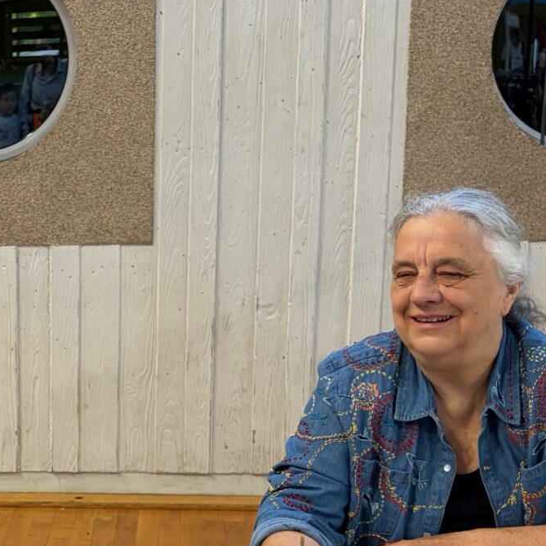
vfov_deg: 19.4
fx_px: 1570
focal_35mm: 88
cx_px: -19
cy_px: 465
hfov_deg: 19.1
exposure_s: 1/86
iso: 125
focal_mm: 5.96
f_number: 1.6
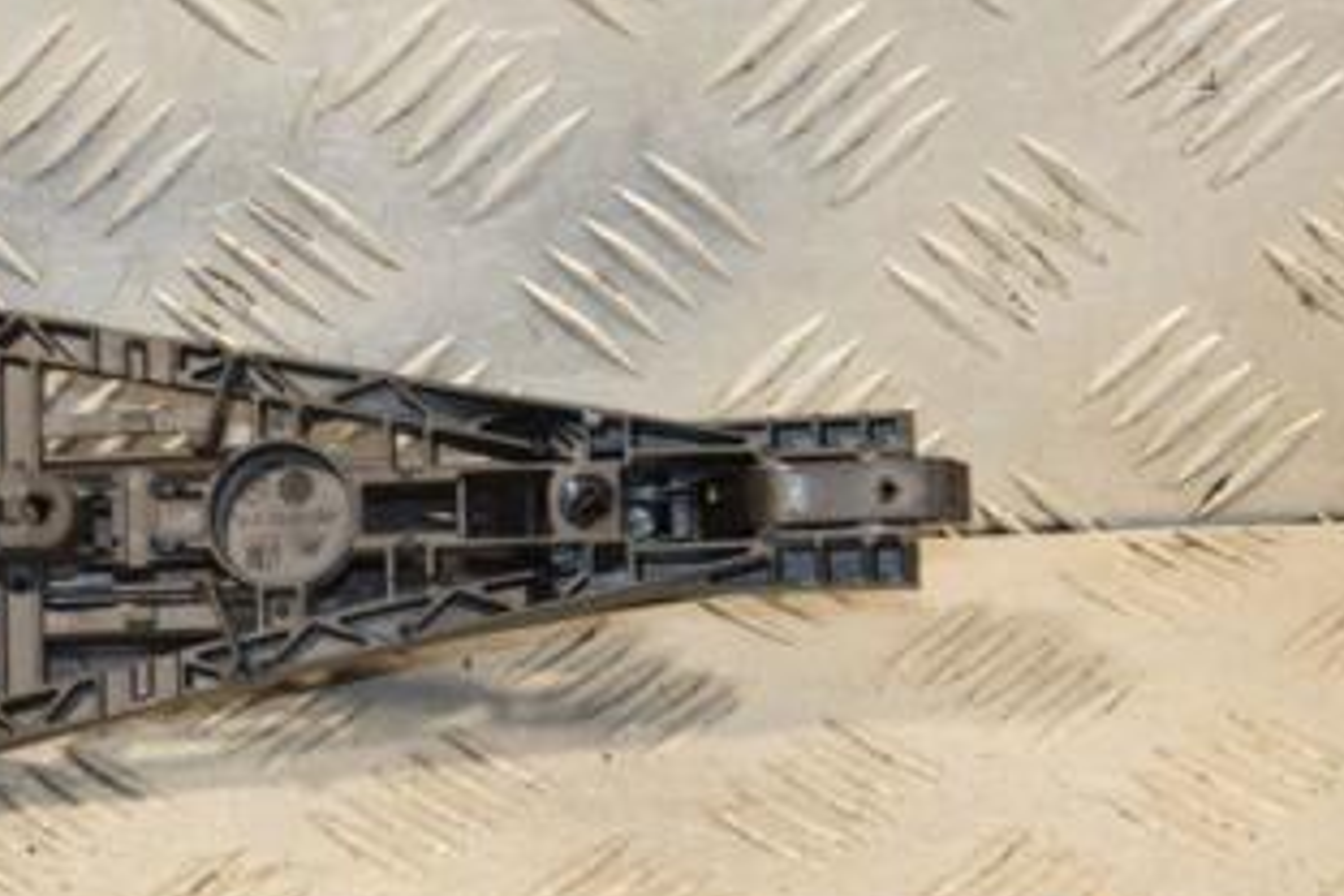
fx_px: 6682
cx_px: 129
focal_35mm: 179
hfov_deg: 11.4
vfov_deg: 7.7
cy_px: 444
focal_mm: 62
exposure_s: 1/200
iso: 800
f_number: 6.3
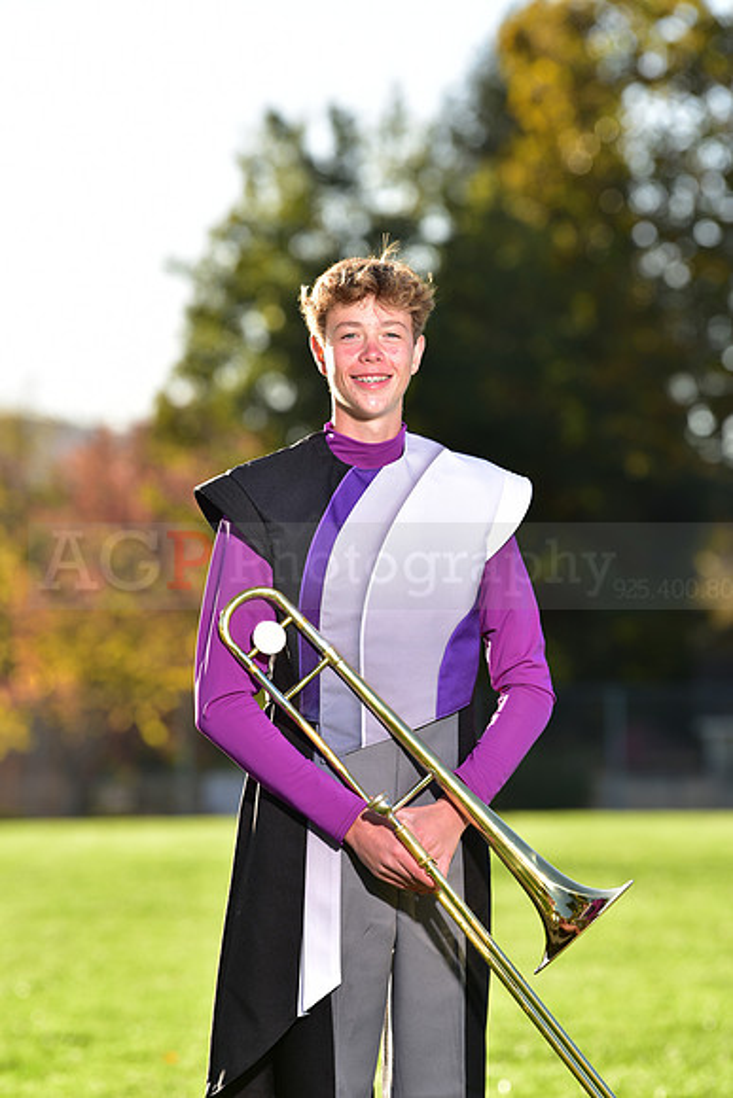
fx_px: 6104
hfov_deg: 6.9
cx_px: 366
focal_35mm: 200
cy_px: 549
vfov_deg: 10.3
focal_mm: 200
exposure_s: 1/200
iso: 80
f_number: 5
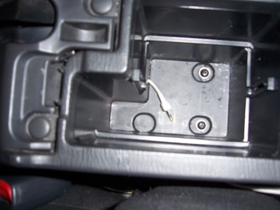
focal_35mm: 36
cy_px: 105
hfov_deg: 51.4
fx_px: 291
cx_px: 140
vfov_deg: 39.7
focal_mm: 6
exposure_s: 1/60
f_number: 3
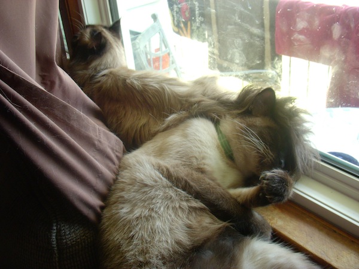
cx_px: 180
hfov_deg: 49.0
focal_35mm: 38
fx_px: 394
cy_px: 134
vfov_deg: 37.7
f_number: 3.3
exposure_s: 1/30
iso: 160
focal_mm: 6.3
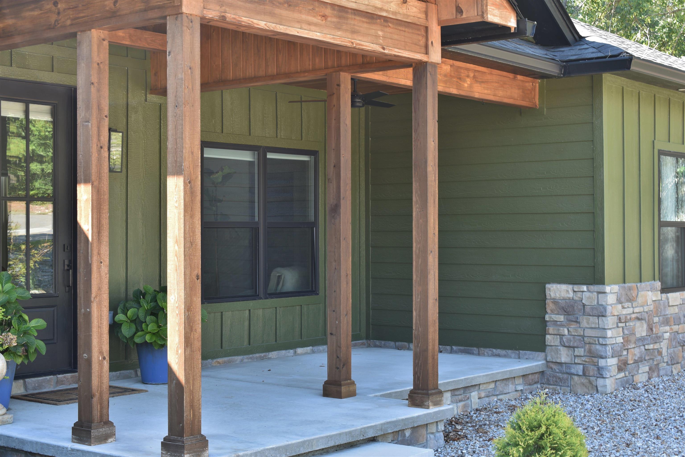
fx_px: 1084
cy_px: 228
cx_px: 342
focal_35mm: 57
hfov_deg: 35.1
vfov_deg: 23.8
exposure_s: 1/15
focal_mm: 38
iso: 100
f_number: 7.1
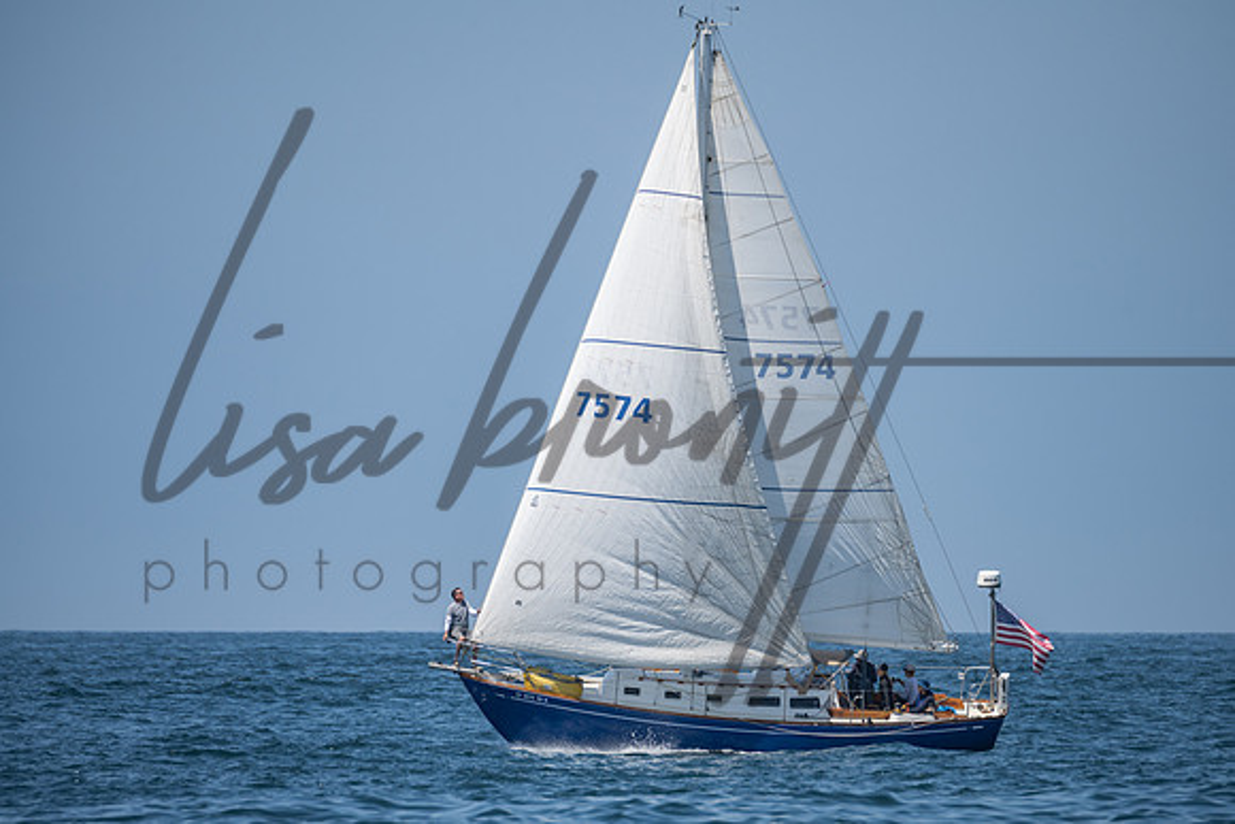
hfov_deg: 4.8
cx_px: 646
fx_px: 14824
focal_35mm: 432
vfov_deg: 3.2
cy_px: 441
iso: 250
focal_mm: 400
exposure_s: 1/2000
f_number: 6.3
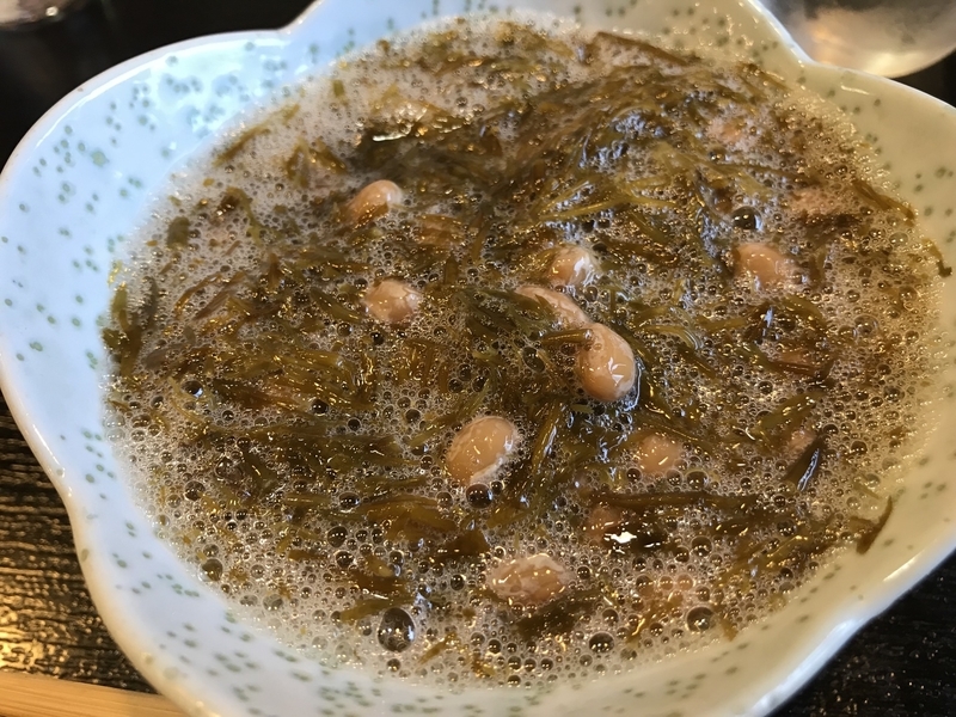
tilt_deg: -57.4
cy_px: 358
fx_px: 773
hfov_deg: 63.4
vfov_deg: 49.7
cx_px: 478
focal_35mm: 28
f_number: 1.8
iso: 40
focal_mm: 3.99
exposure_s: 1/24
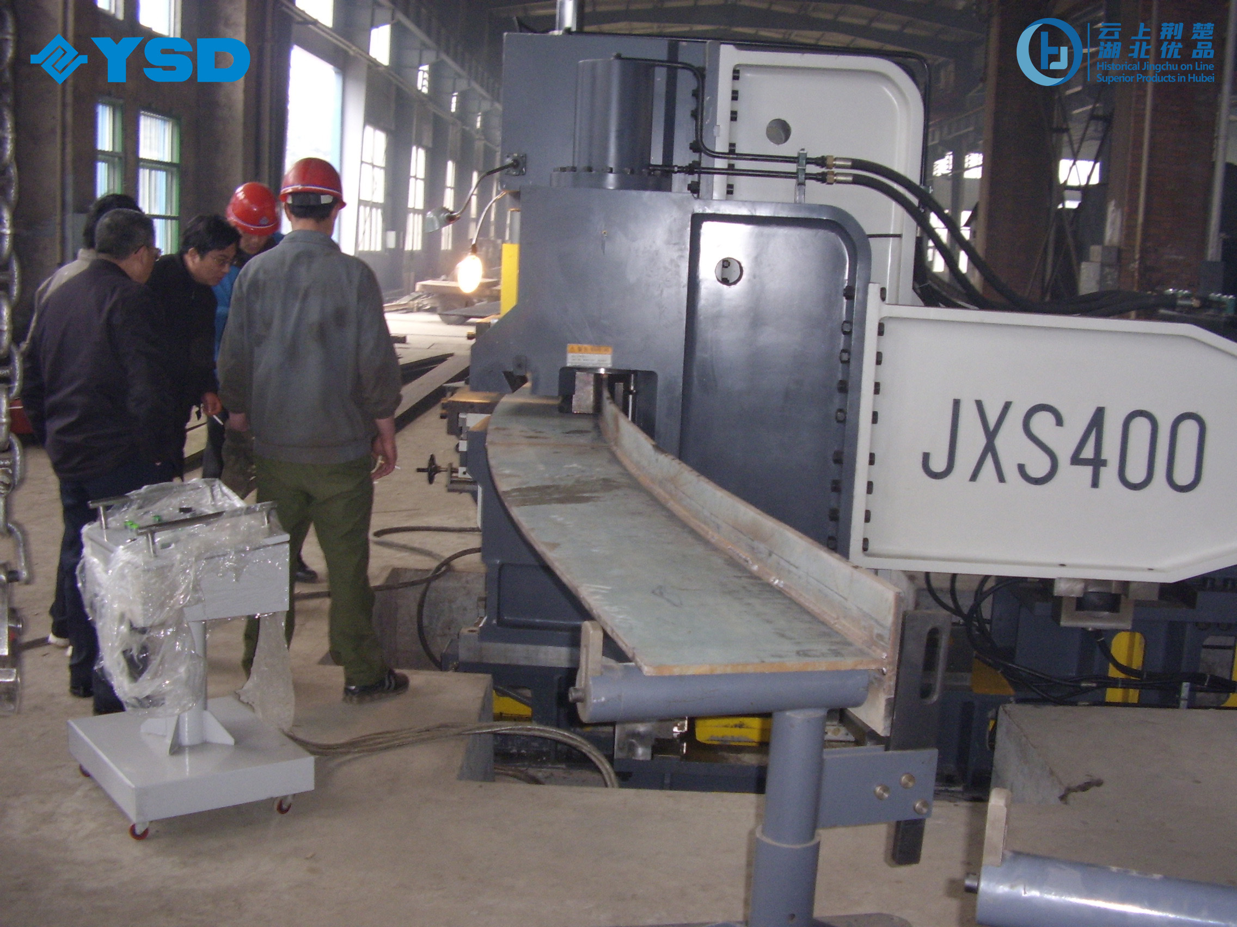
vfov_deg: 46.8
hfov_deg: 60.0
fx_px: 1072
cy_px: 464
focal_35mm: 30
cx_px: 618
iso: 141
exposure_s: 1/30
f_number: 2.9
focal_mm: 5.8
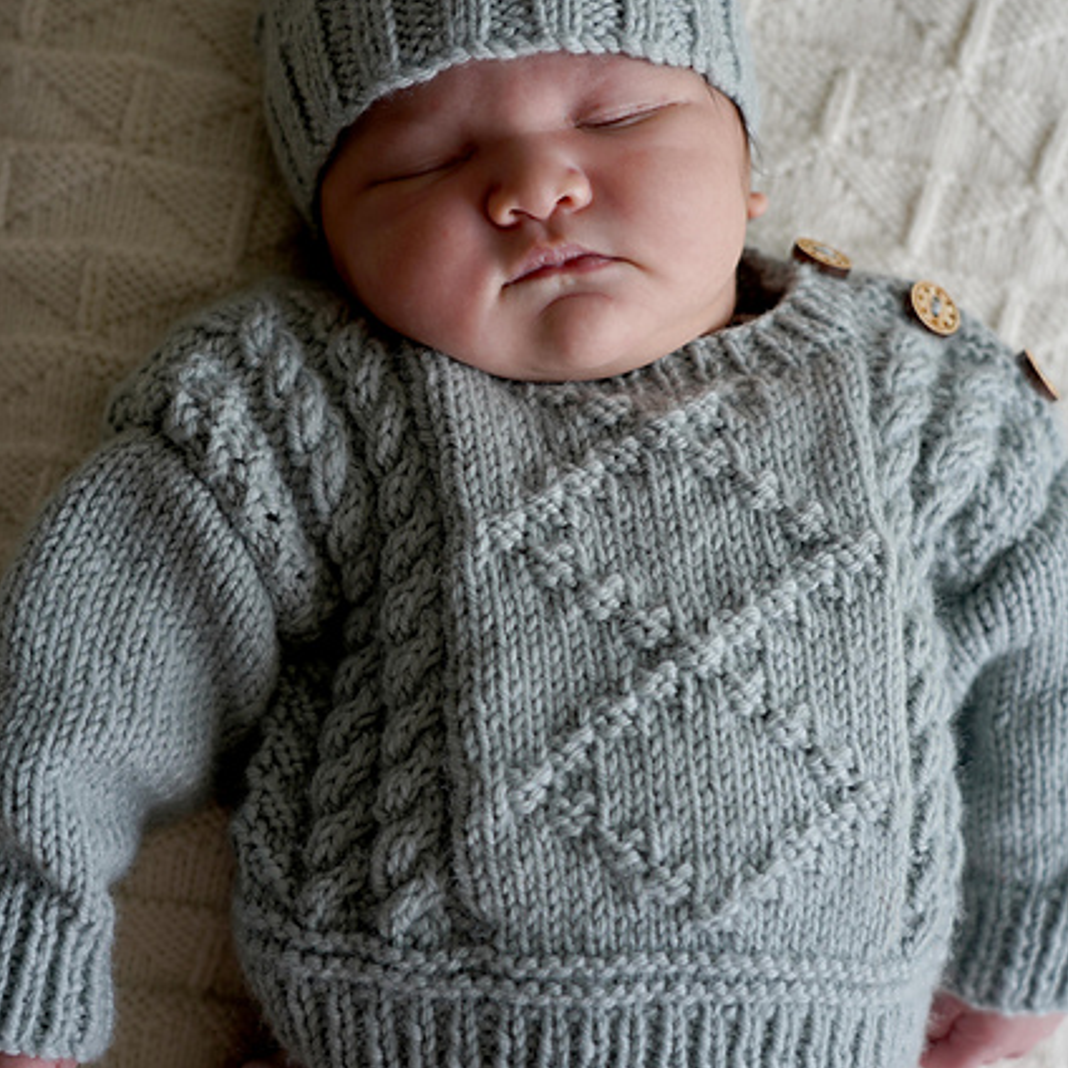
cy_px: 446
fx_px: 2059
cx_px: 533
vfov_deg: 29.0
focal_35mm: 59
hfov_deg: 29.1
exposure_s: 1/125
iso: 100
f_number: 4.5
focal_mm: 46
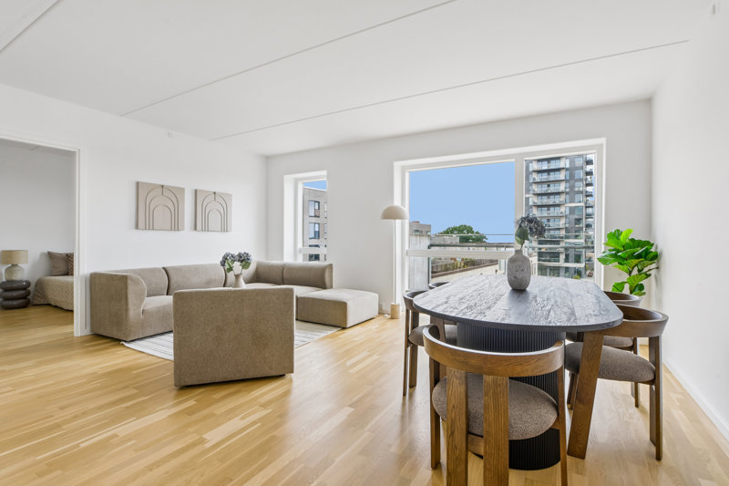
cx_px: 364
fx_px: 344
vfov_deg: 70.4
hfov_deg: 93.3
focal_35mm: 17
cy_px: 243
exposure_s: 1/15
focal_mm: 17
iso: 400
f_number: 13
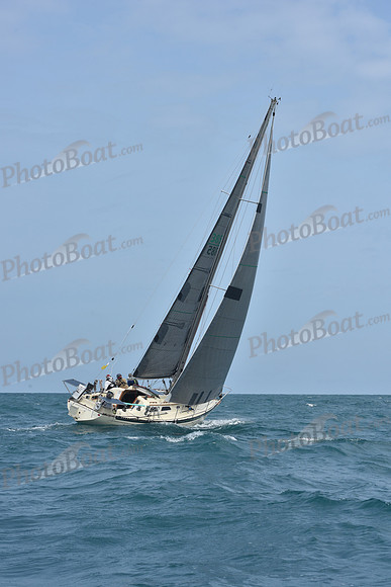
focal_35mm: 70
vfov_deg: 28.8
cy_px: 294
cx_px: 196
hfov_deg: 19.5
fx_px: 1140
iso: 250
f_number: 10
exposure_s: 1/800
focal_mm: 70
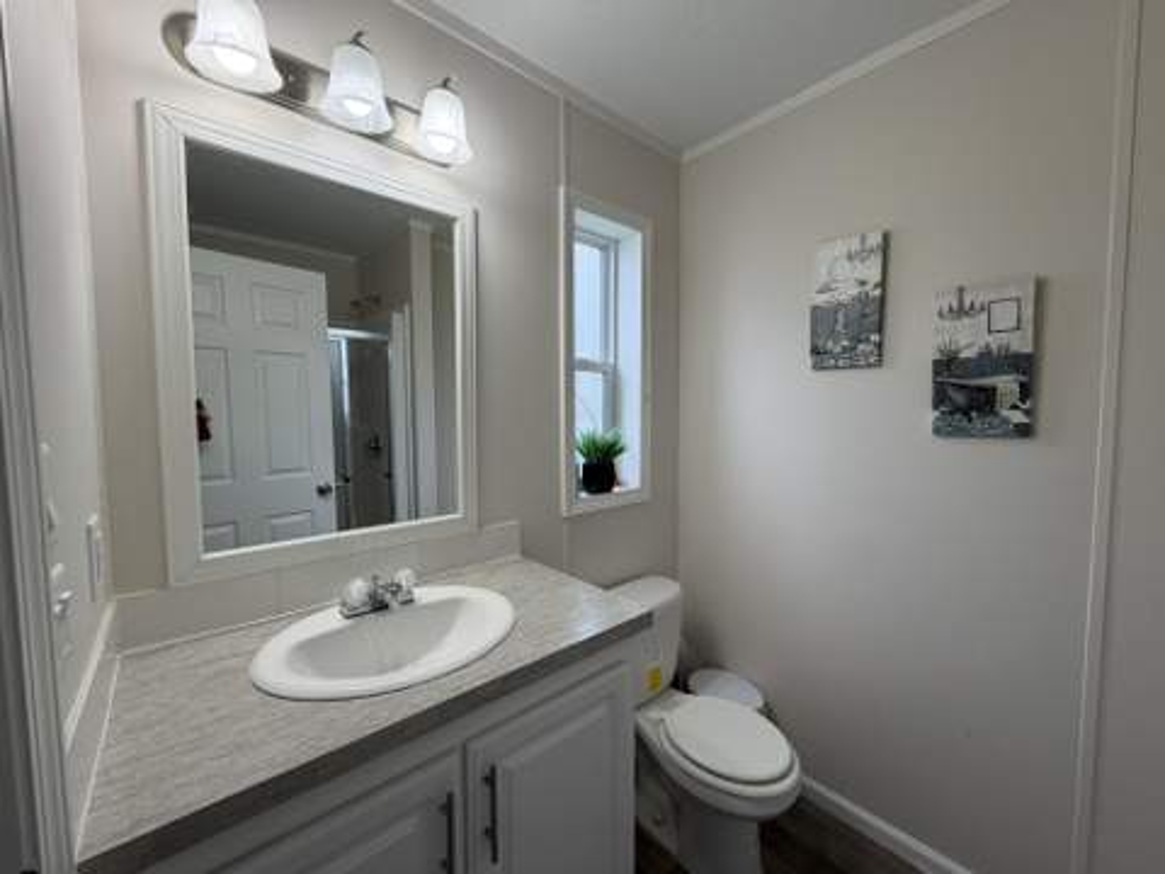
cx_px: 582
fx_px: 471
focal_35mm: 14
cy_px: 437
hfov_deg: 102.1
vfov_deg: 85.7
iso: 64
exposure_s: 1/120
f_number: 2.2
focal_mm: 2.22
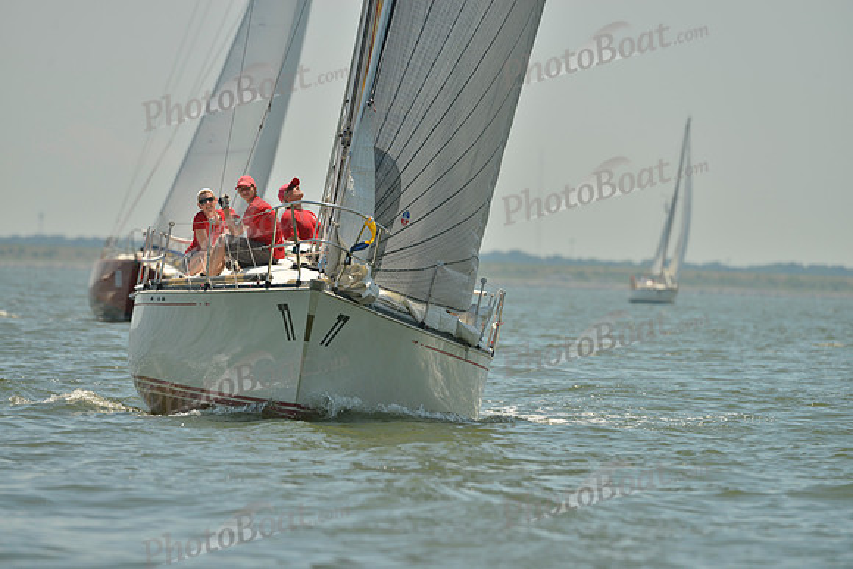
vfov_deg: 3.4
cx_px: 426
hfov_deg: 5.2
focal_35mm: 400
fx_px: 9480
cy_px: 284
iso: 200
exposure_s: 1/1250
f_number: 6.3
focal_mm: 400
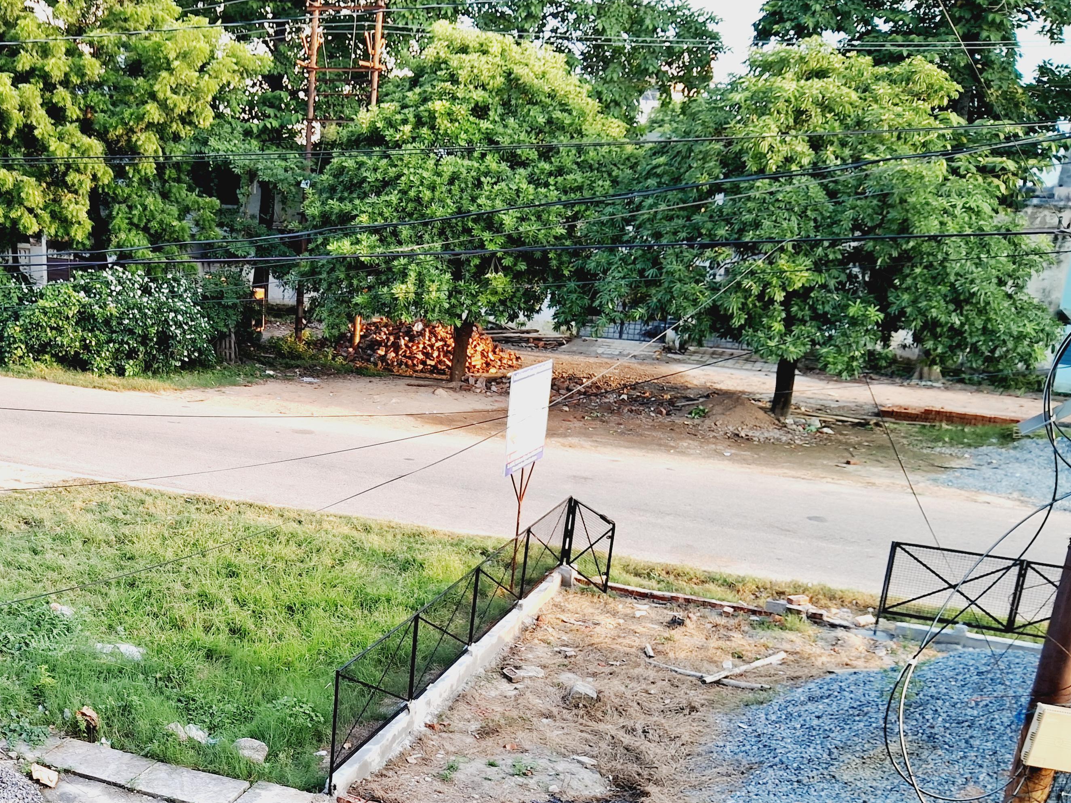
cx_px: 256
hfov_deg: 45.0
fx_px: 1238
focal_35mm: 40
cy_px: 609
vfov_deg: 35.1
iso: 32
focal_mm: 3.98
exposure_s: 1/50
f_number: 1.8
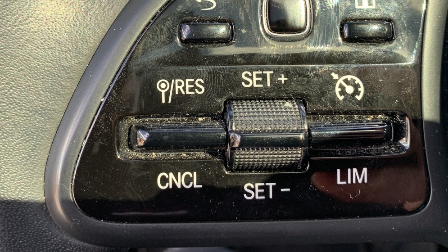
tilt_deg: -24.5
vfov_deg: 28.2
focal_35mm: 41
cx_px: 201
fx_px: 487
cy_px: 39
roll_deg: +2.4
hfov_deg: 49.3
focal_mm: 4.25
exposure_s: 1/121
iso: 40
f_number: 1.8
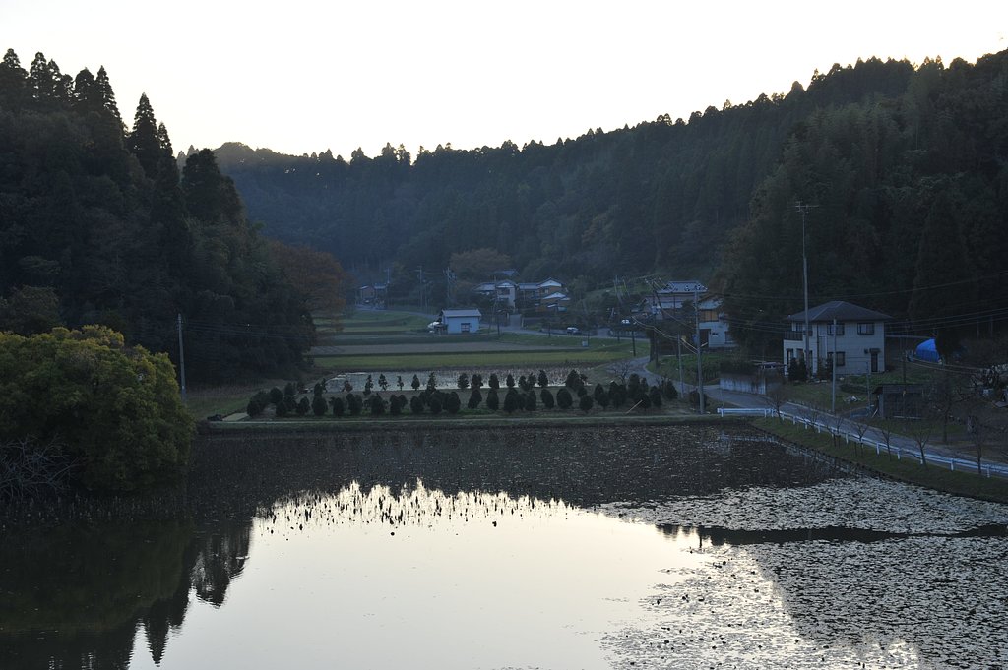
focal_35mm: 62
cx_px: 504
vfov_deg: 21.9
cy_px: 335
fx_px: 1735
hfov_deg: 32.4
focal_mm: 62
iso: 400
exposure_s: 1/250
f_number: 8
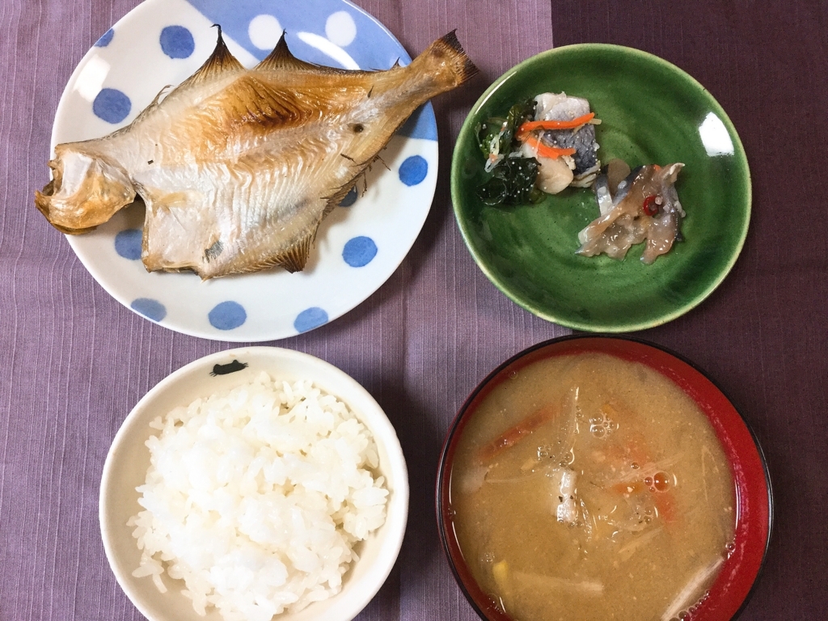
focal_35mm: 31
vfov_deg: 45.4
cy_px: 310
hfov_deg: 58.4
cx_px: 414
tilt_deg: -81.8
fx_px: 742
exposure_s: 1/30
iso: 80
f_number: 2.4
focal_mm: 3.3
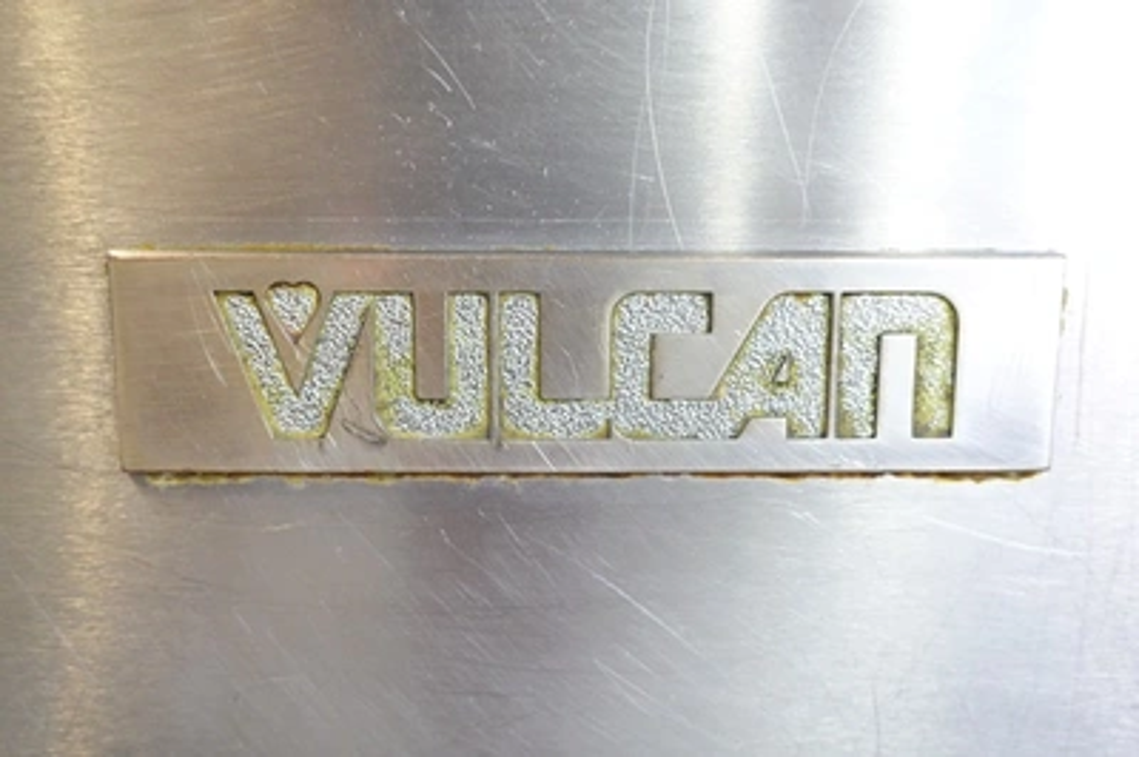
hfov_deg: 51.9
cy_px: 378
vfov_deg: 35.9
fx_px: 1170
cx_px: 570
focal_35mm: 37
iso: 1600
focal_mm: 13.84
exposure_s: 1/40
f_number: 3.5
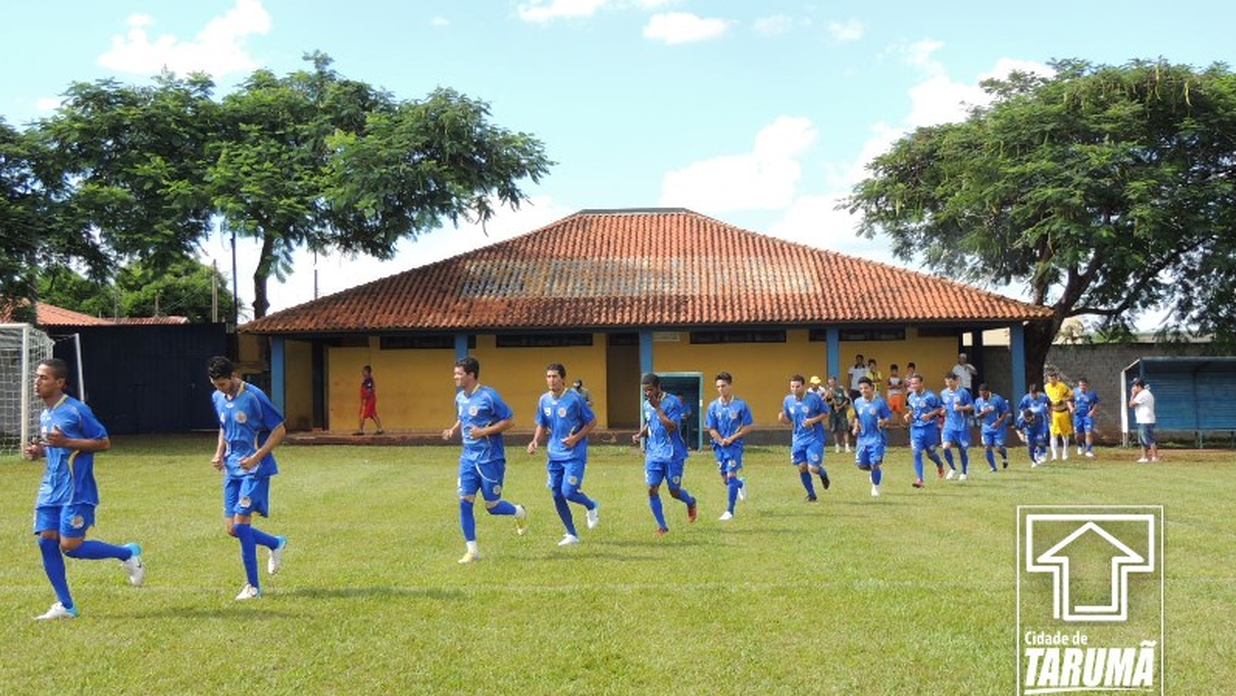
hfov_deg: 43.7
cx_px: 619
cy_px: 305
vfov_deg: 25.4
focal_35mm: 47
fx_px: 1541
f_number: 3.4
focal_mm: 7.6
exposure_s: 1/400
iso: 100
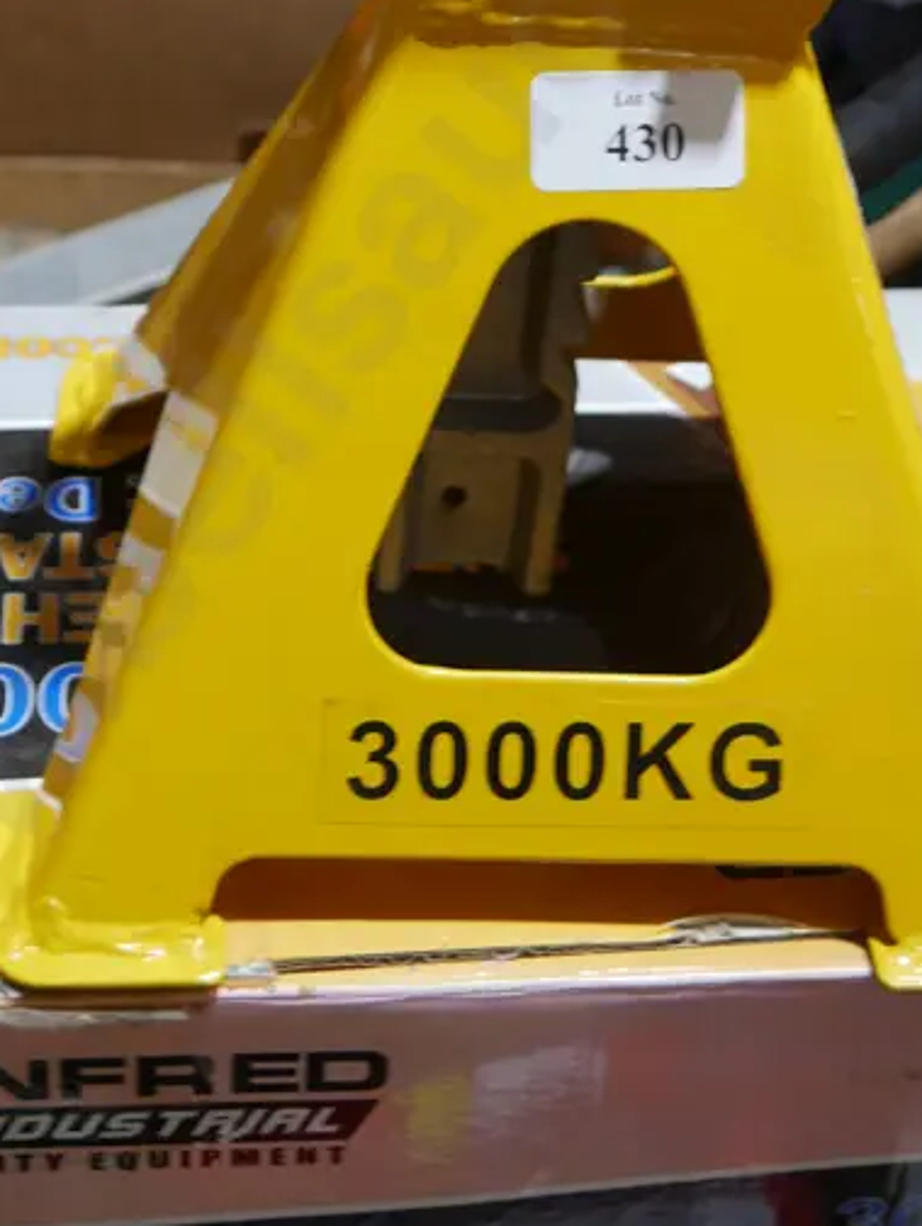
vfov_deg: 28.6
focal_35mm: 65
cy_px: 109
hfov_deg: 22.6
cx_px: 502
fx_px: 2304
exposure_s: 1/60
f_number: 3.6
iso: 250
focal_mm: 16
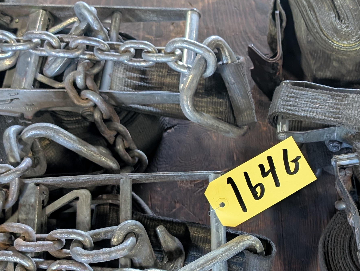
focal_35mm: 55
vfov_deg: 26.6
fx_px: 573
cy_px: 164
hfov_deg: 33.5
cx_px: 304
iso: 513
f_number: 1.68
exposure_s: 1/40
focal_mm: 6.9
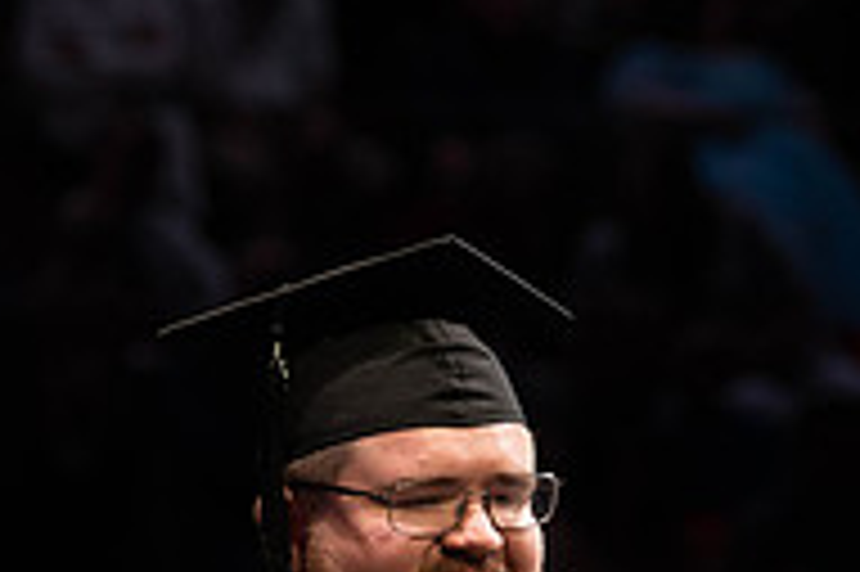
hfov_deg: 4.1
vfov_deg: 2.7
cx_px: 693
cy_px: 781
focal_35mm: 502
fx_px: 11982
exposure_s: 1/320
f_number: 4.5
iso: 1600
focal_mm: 165
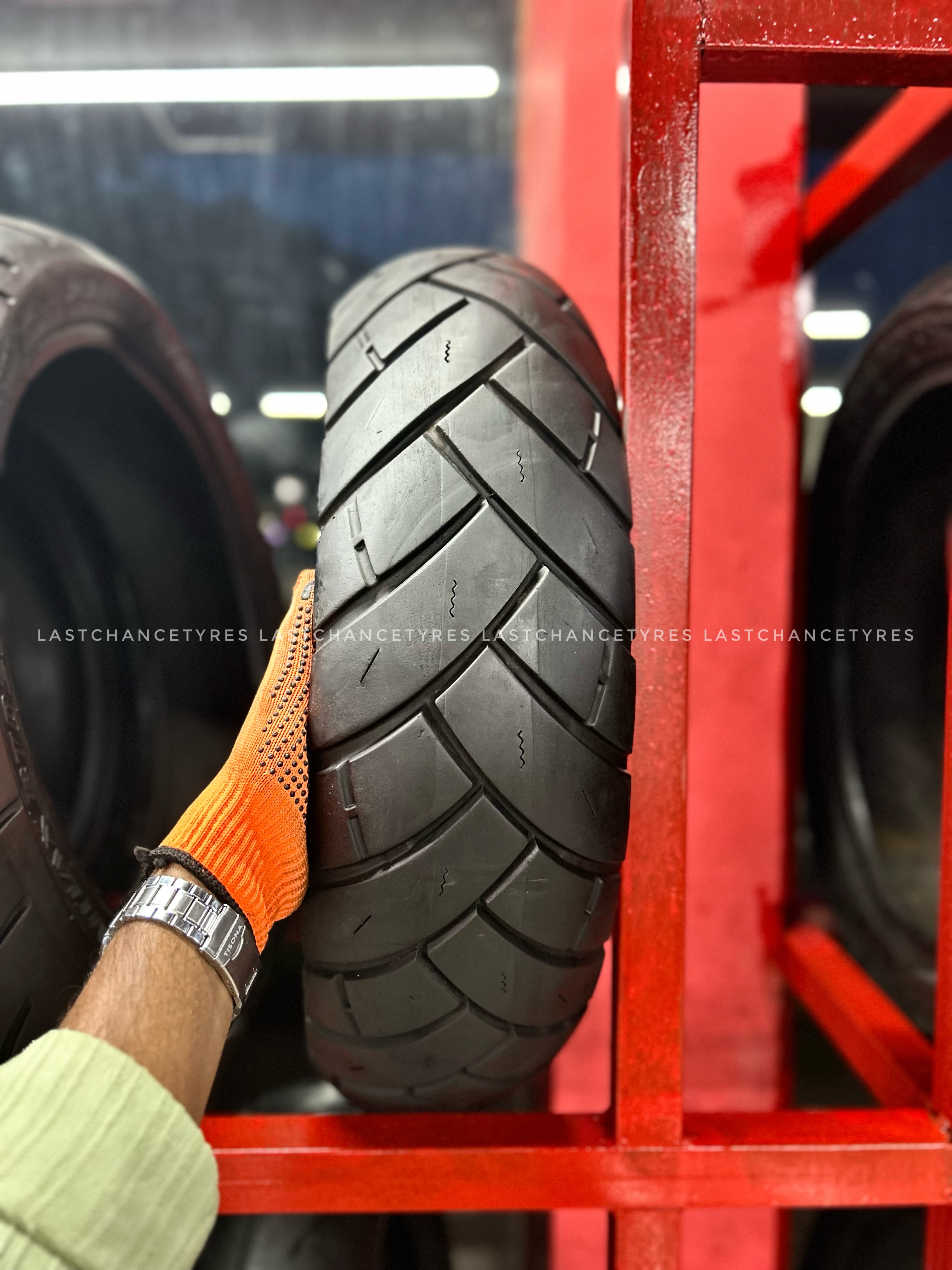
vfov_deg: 67.3
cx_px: 476
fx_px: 953
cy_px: 635
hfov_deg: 53.1
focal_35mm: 26
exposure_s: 1/33
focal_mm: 5.7
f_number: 1.5
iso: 400
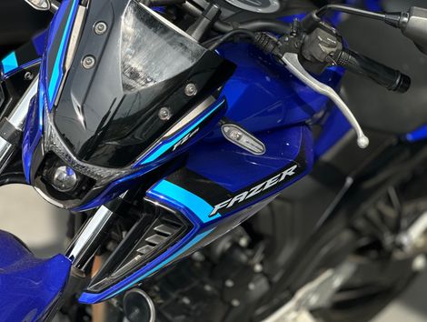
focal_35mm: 77
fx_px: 951
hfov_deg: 25.3
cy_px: 161
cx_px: 214
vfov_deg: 19.2
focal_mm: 9
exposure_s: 1/196
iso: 25
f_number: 2.8
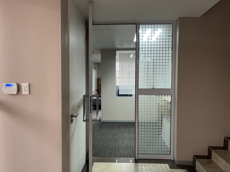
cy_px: 86
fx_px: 173
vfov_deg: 53.1
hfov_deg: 67.3
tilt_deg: -3.3
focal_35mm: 26
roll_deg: -0.8
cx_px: 115
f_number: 1.6
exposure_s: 1/50
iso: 200
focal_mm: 5.1
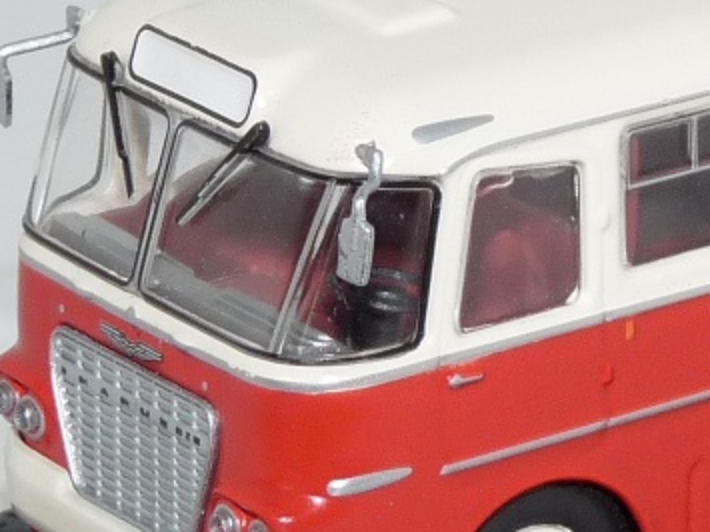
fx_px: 6151
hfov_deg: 6.6
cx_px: 906
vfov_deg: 5.0
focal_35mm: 300
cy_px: 202
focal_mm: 10.4
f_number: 3.2
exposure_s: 1/30
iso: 100
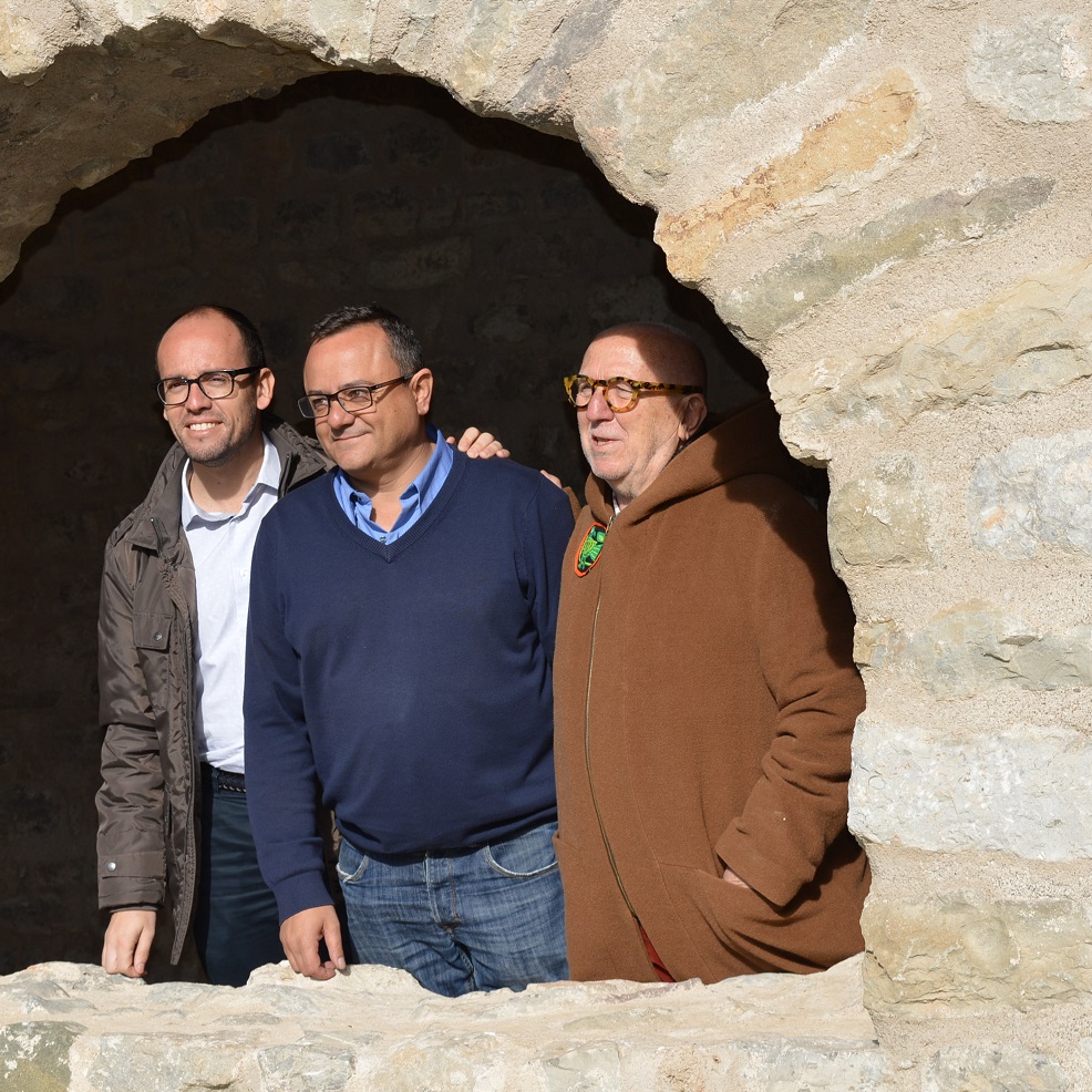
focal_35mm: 93
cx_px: 432
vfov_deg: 18.7
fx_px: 3319
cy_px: 550
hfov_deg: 18.7
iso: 100
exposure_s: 1/200
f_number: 9
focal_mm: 48
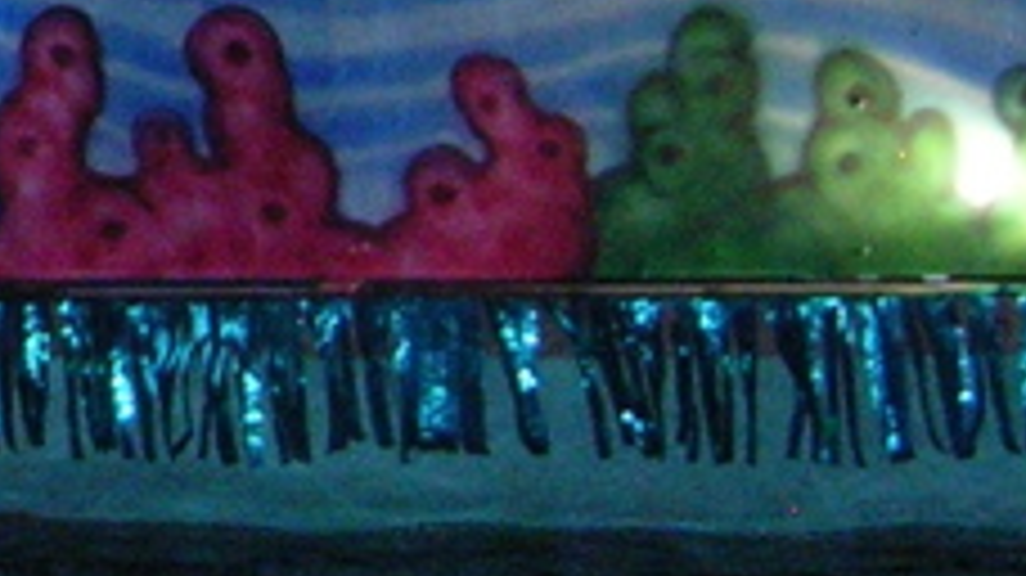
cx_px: -891
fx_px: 5275
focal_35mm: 194
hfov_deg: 10.4
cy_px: -536
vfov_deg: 6.1
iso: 200
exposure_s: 1/60.1
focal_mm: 5.8
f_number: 2.8
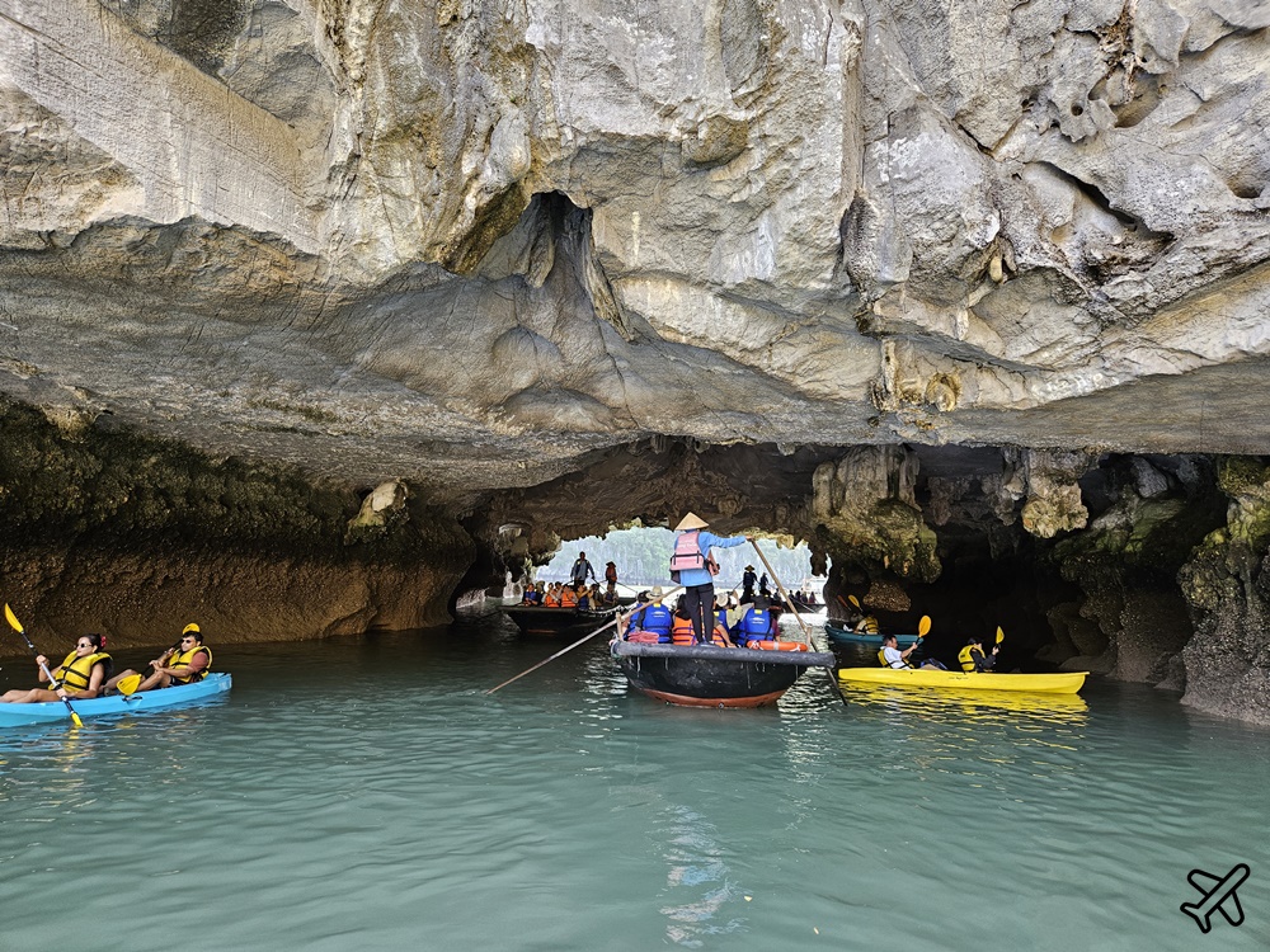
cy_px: 476
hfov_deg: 73.9
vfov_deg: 58.9
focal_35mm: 23
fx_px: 844
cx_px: 635
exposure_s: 1/120
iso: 125
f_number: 1.8
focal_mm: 5.4
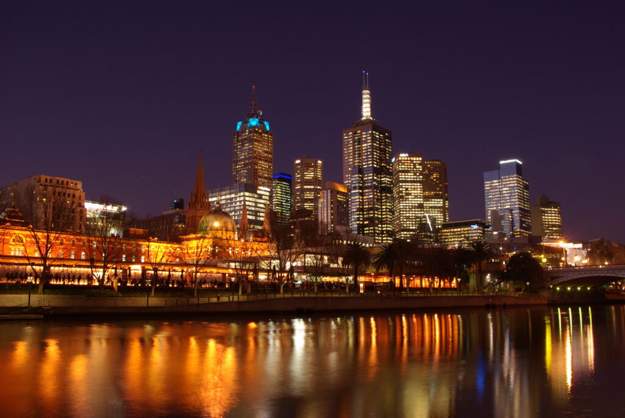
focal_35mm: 33
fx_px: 573
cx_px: 312
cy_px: 209
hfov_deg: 57.2
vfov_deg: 40.1
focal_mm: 22
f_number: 9.5
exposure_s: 10
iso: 100
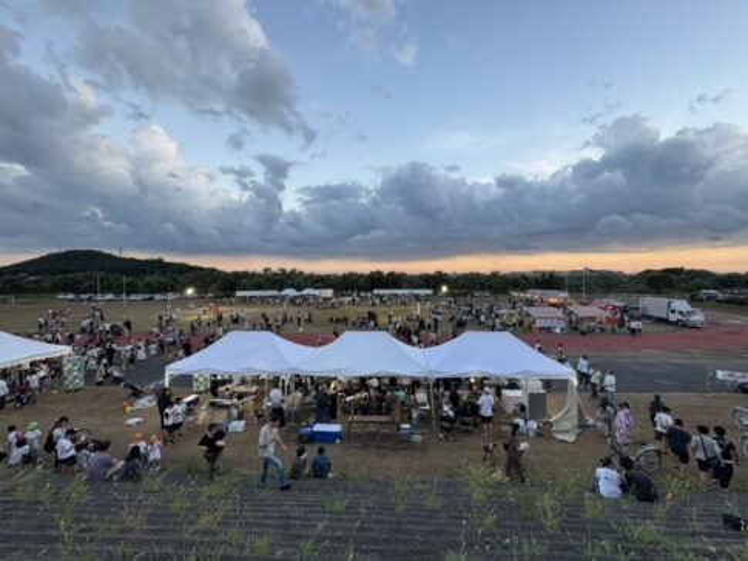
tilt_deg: -0.1
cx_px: 374
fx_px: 303
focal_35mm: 14
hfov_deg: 102.0
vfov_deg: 85.7
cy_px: 280
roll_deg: +0.9
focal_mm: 2.22
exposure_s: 1/120
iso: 64
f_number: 2.2
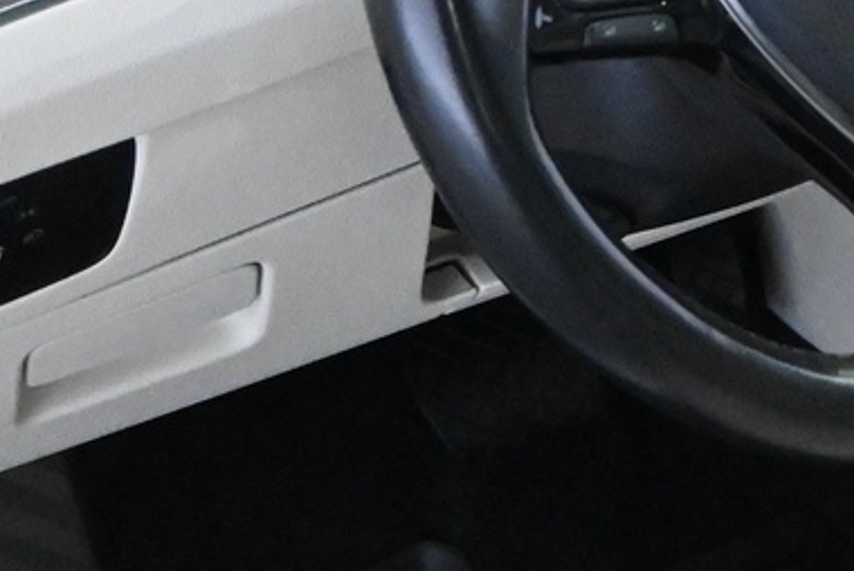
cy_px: -99
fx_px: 2806
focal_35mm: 118
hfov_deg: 16.3
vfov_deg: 11.4
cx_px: 1119
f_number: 3.8
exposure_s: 1/125
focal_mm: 18.5
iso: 10000
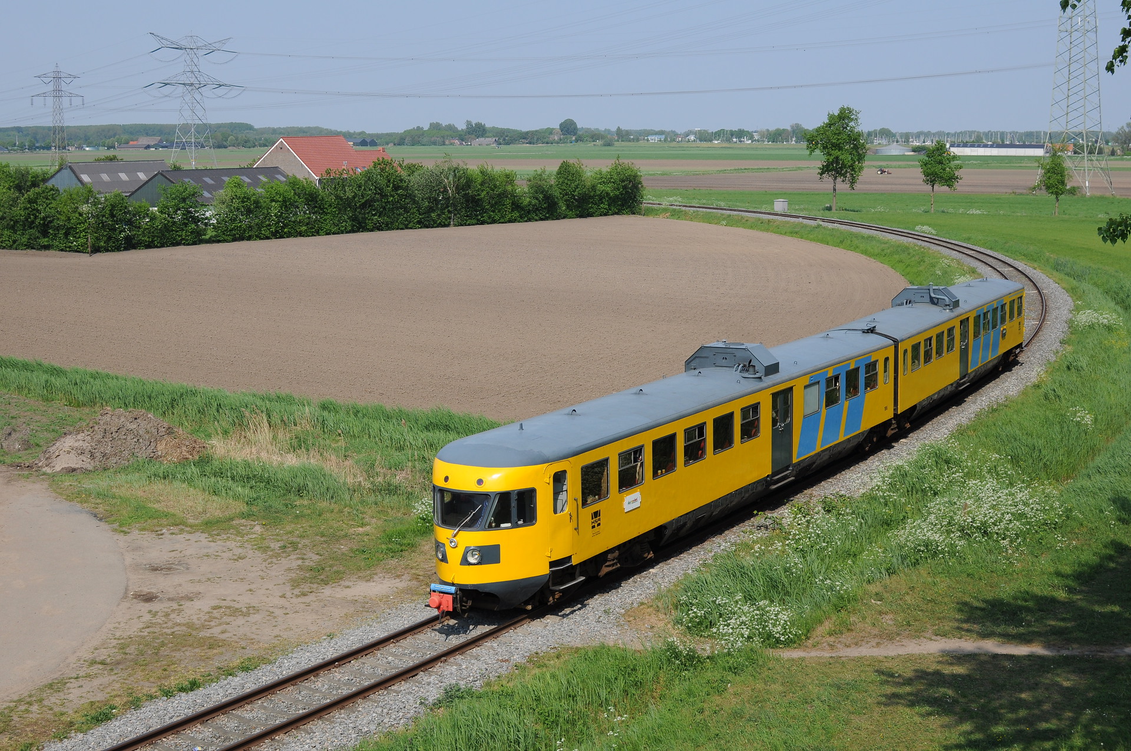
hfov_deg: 37.9
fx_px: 1647
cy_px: 376
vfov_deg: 25.7
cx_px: 566
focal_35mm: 52
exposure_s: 1/640
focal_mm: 35
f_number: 6.3
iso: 200
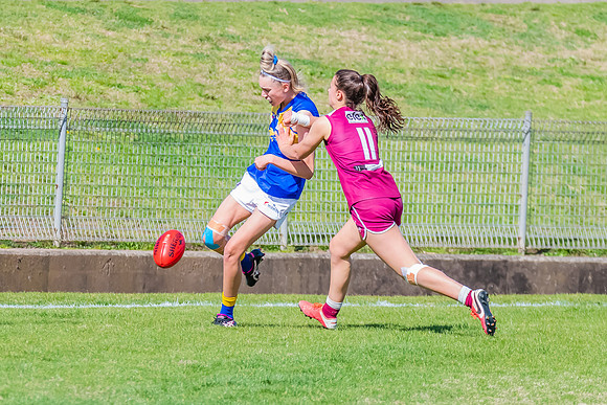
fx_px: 13081
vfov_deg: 1.8
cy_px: 183
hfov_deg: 2.7
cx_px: 164
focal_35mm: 776
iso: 800
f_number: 8
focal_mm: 320
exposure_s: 1/1600
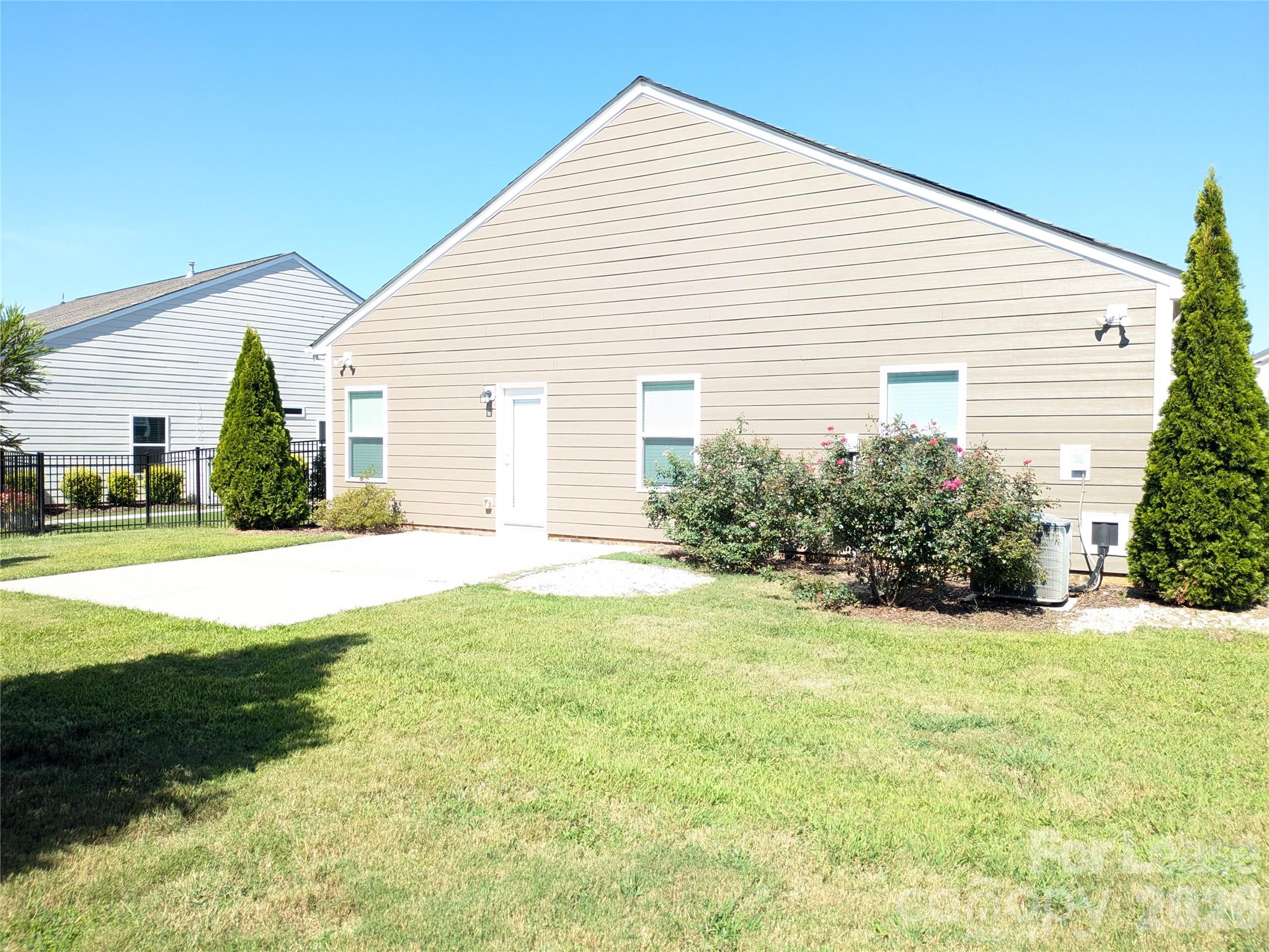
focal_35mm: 25
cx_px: 634
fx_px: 917
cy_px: 476
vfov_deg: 54.9
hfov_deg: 69.4
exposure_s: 1/677
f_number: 1.89
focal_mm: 5.43
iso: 59
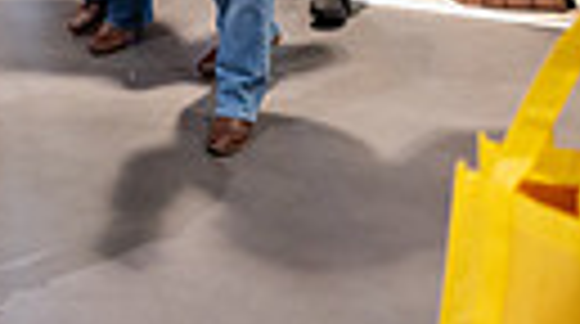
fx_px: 1351
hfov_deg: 23.4
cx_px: 31
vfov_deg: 12.1
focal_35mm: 88
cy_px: -333
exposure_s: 1/200
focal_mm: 24
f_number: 1.8
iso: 1250
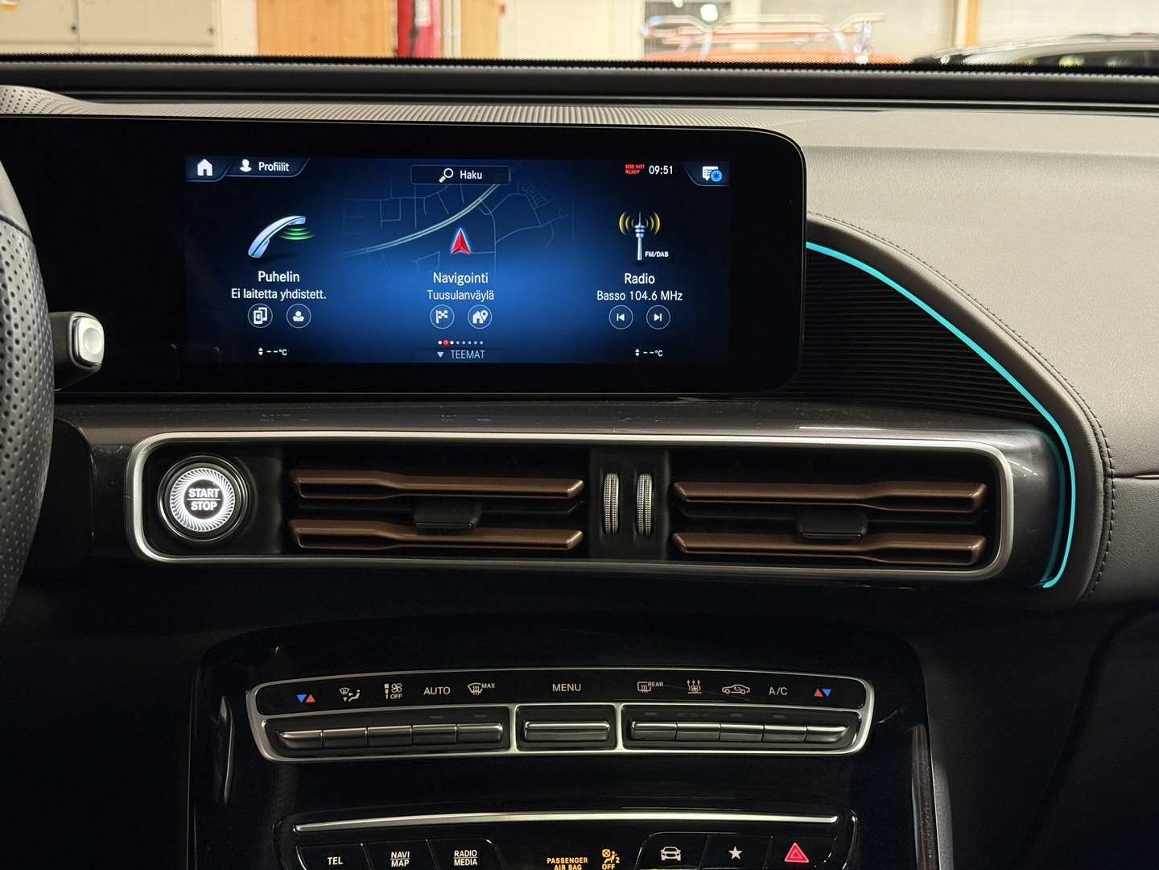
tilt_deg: -11.1
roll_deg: +0.0
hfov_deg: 39.7
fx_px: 1607
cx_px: 580
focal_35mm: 48
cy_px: 435
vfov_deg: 30.3
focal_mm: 6.76
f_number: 1.78
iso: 250
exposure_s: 1/33
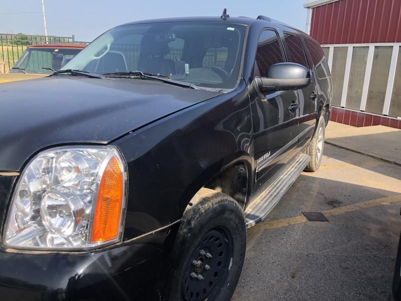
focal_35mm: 28
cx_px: 200
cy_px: 150
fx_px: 324
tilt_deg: -16.3
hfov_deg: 63.4
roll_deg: -1.3
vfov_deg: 49.7
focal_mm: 3.99
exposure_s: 1/727
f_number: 1.8
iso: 20
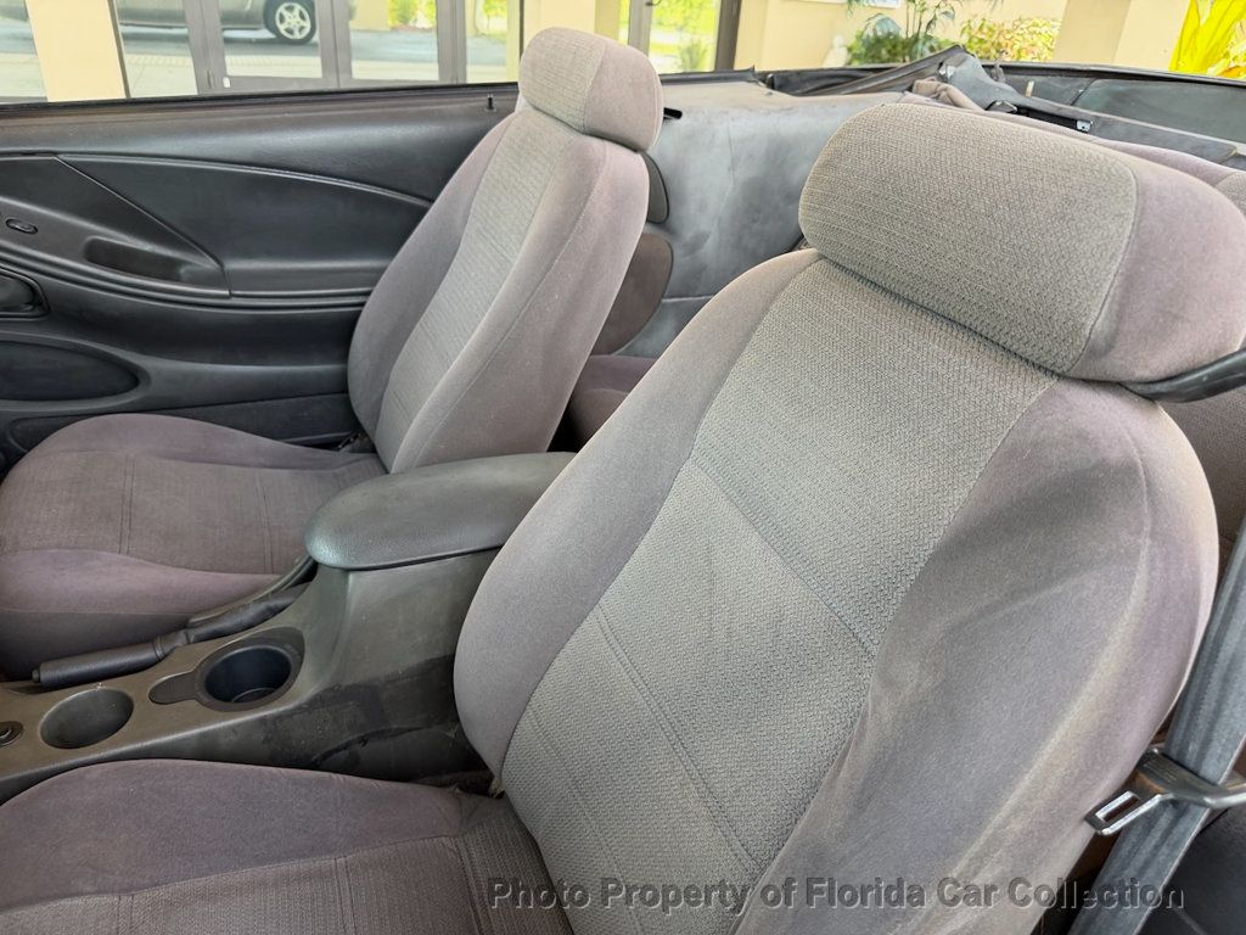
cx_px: 623
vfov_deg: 56.8
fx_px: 864
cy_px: 468
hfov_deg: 71.6
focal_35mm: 24
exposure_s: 1/121
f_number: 1.78
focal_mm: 6.76
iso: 160
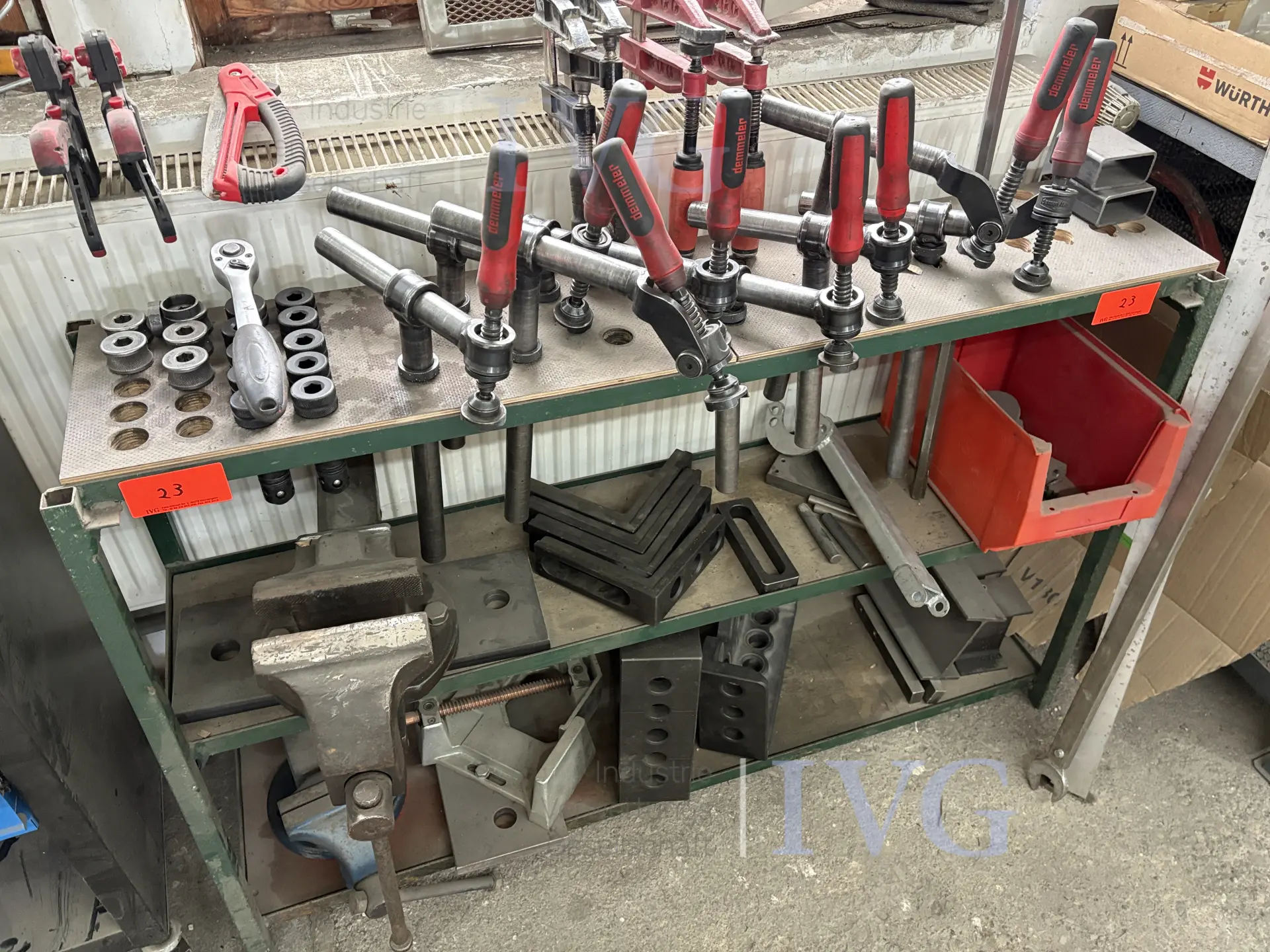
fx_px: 954
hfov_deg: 67.3
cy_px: 476
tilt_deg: -41.4
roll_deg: -2.2
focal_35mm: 26
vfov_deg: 53.1
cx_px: 635
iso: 250
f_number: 1.6
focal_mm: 5.96
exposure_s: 1/50
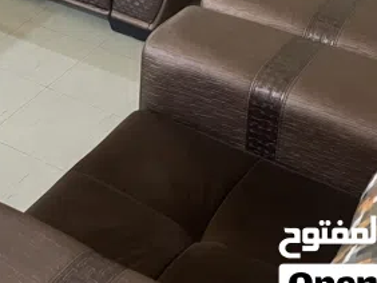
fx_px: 643
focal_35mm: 59
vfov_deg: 24.1
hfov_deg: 31.8
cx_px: 78
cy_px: 23
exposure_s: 1/34
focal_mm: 5.1
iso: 400
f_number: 1.6
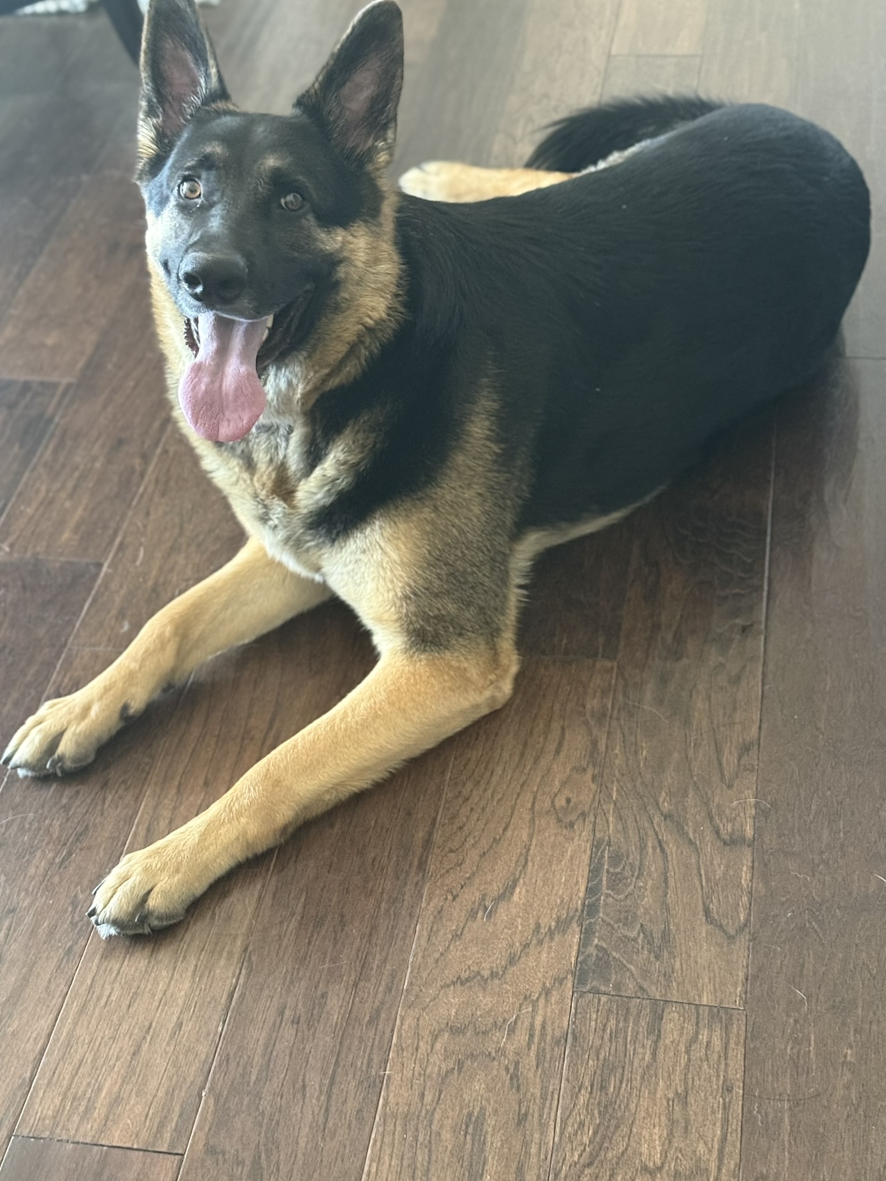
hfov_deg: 27.5
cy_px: 560
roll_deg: +4.8
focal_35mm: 53
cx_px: 426
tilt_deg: -39.6
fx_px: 1809
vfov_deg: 36.2
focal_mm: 6.76
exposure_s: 1/40
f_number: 1.78
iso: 500
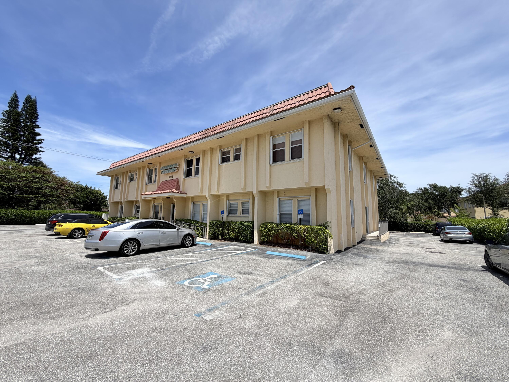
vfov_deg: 85.7
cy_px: 191
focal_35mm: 14
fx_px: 206
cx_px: 254
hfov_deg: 102.1
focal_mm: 2.22
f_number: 2.2
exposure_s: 1/1087
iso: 20
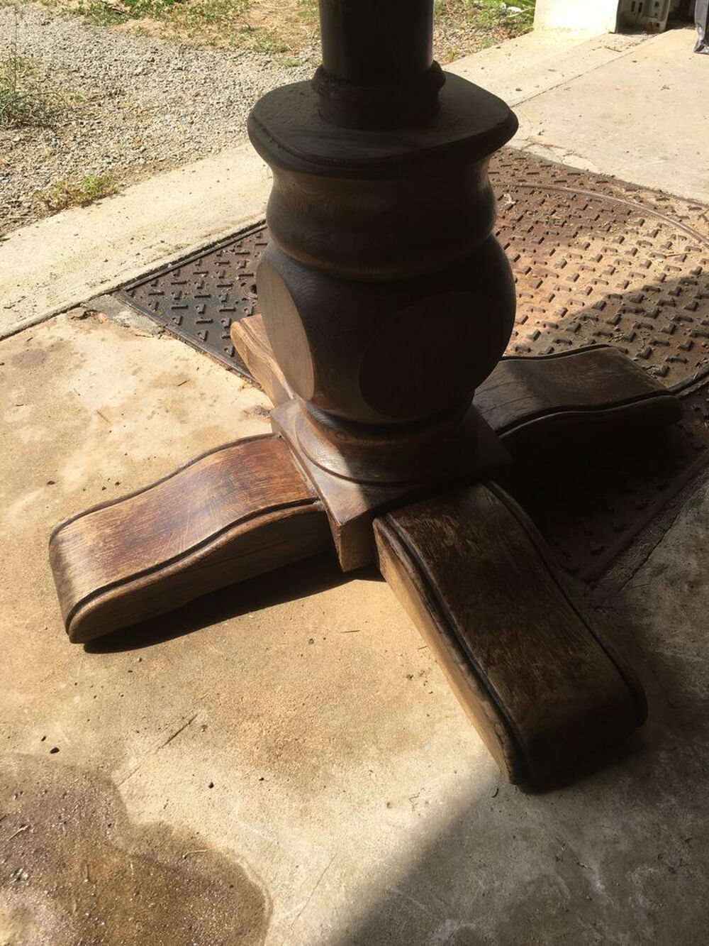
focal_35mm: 29
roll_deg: +2.7
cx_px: 354
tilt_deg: -41.5
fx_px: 792
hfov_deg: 48.2
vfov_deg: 61.7
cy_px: 473
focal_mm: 4.15
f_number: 2.2
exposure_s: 1/855
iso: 25
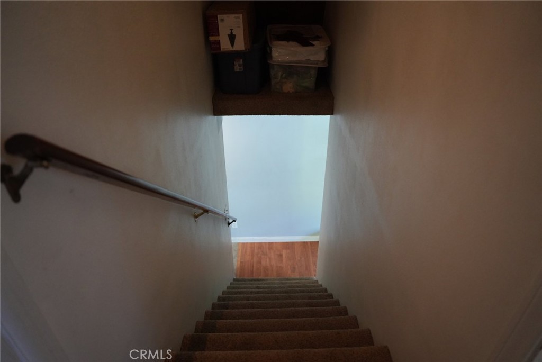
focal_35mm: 24
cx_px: 271
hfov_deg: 73.7
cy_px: 181
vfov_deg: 53.2
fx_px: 362
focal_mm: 24
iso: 5000
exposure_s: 1/160
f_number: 2.8
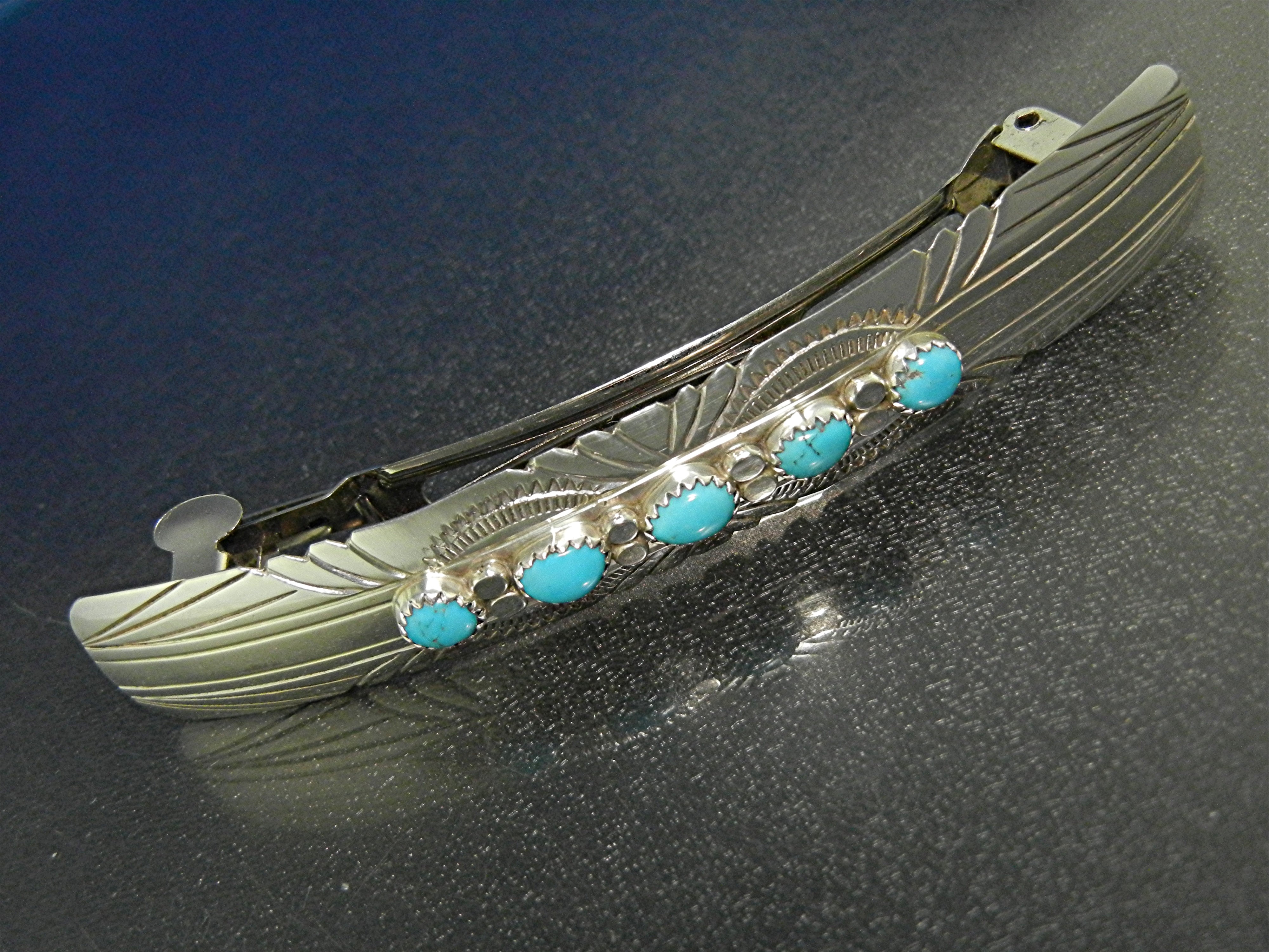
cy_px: 476
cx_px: 634
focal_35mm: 45
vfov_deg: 32.2
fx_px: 1650
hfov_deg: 42.1
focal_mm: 8.1
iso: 800
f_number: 7.6
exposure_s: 1/30
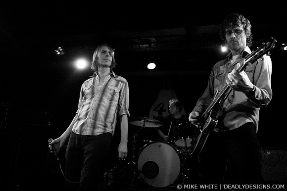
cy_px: 96
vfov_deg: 43.6
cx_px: 144
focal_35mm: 30
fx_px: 239
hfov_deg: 62.0
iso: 800
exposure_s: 1/125
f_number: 3.2
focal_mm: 20
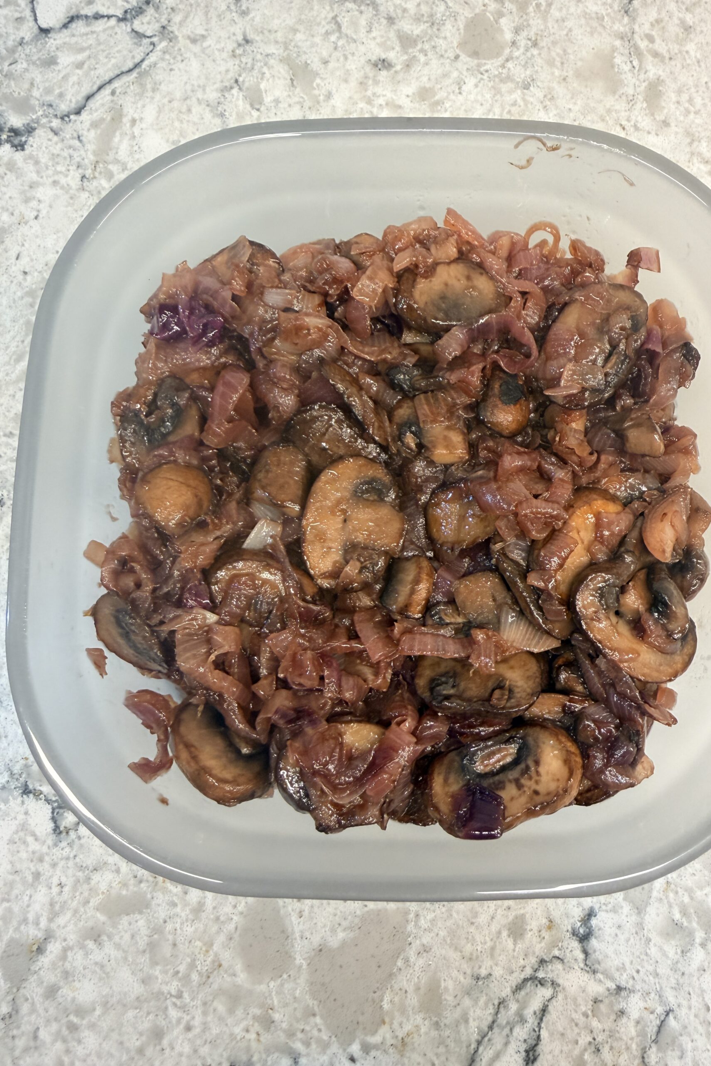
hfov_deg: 51.2
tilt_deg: -79.3
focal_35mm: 25
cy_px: 533
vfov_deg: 71.5
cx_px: 400
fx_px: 741
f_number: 2.2
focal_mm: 2.22
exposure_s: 1/60
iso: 320
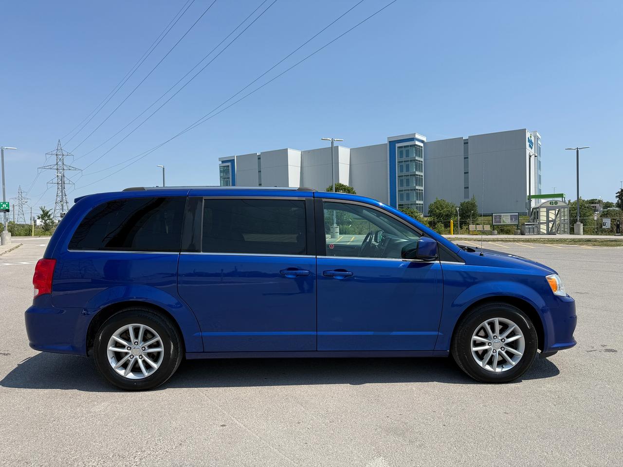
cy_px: 234
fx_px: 432
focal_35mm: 24
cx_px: 312
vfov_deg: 56.8
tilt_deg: -0.9
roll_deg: +1.6
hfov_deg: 71.6
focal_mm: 6.76
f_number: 1.78
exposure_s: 1/4405
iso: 80
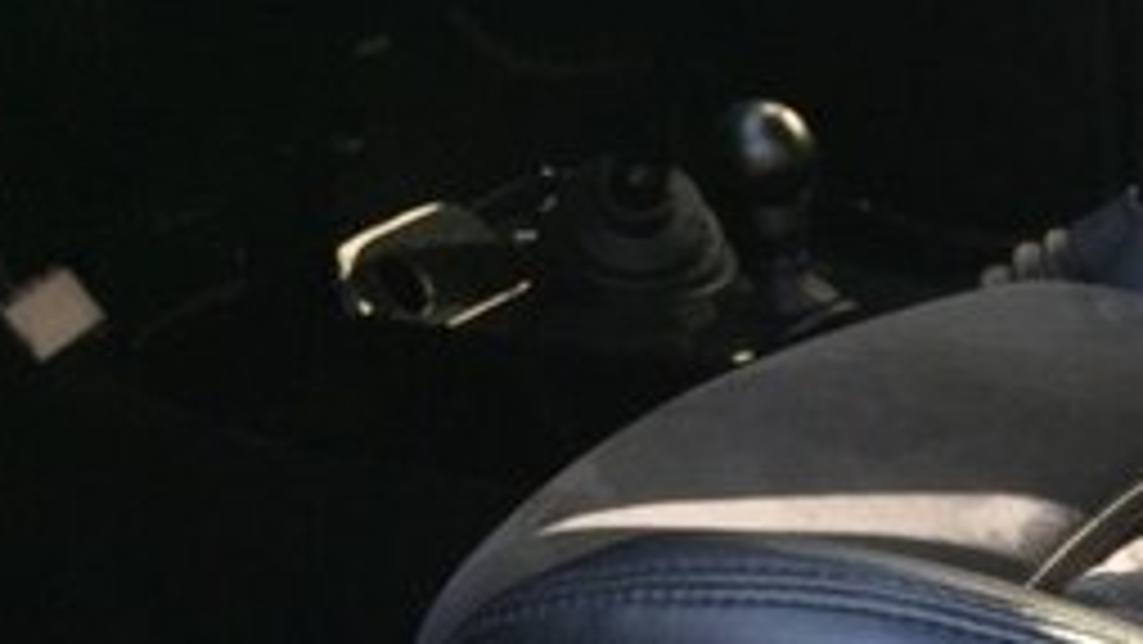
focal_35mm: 82
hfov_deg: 23.4
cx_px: 1418
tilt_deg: -30.8
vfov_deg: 13.5
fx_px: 2486
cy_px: 1074
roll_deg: -0.8
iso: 32
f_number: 2.2
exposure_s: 1/179
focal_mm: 4.15
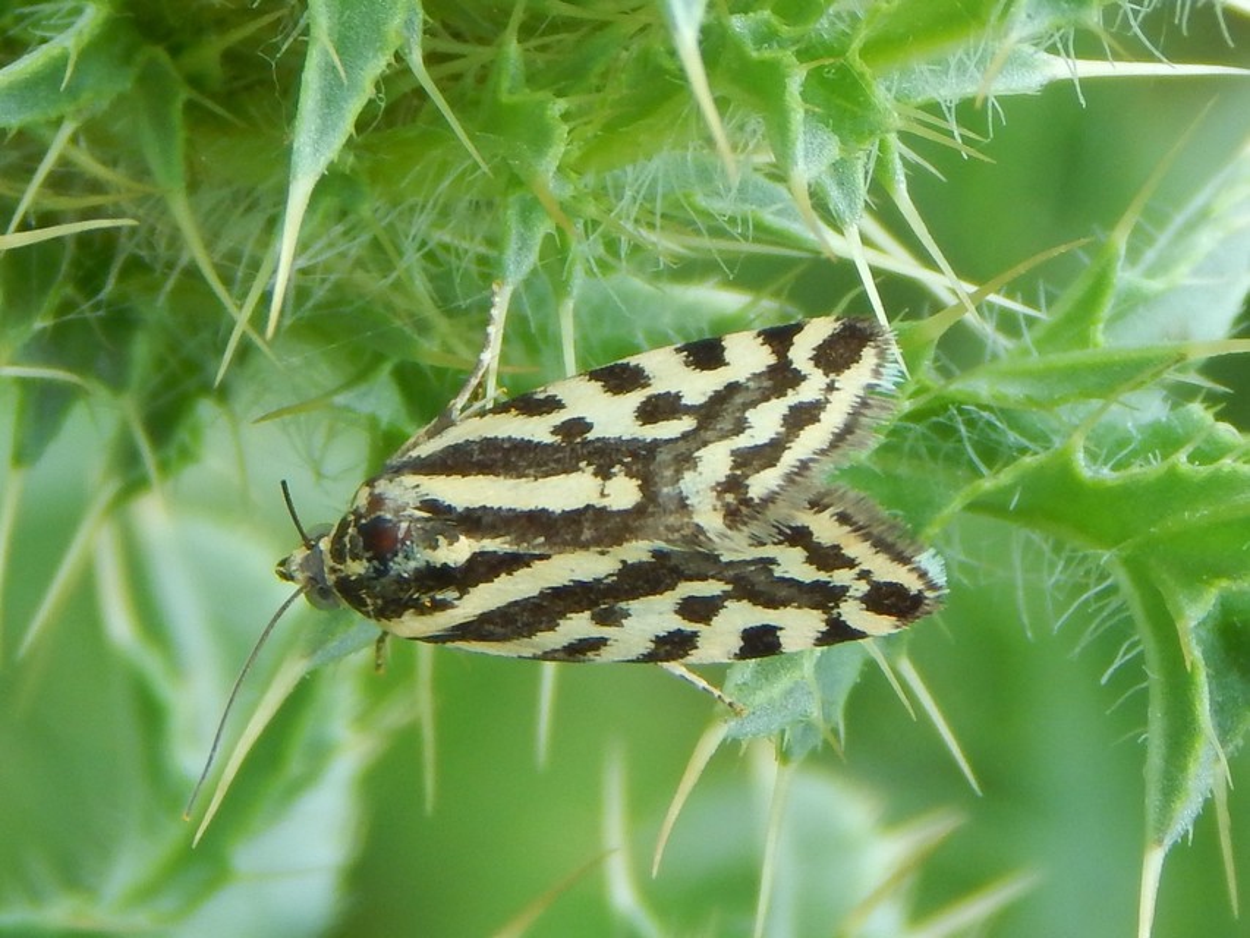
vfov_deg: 8.2
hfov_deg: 10.9
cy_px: 469
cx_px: 625
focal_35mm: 182
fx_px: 6573
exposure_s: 1/50
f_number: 5.3
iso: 125
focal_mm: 32.8
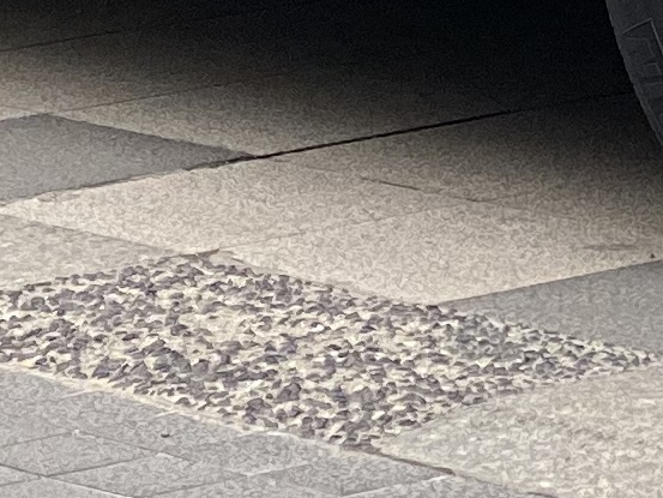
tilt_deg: +0.1
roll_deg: -0.8
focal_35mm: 379
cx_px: 881
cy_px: -1183
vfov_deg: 3.8
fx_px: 7261
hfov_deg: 5.2
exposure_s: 1/347
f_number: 2
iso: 20
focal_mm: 6
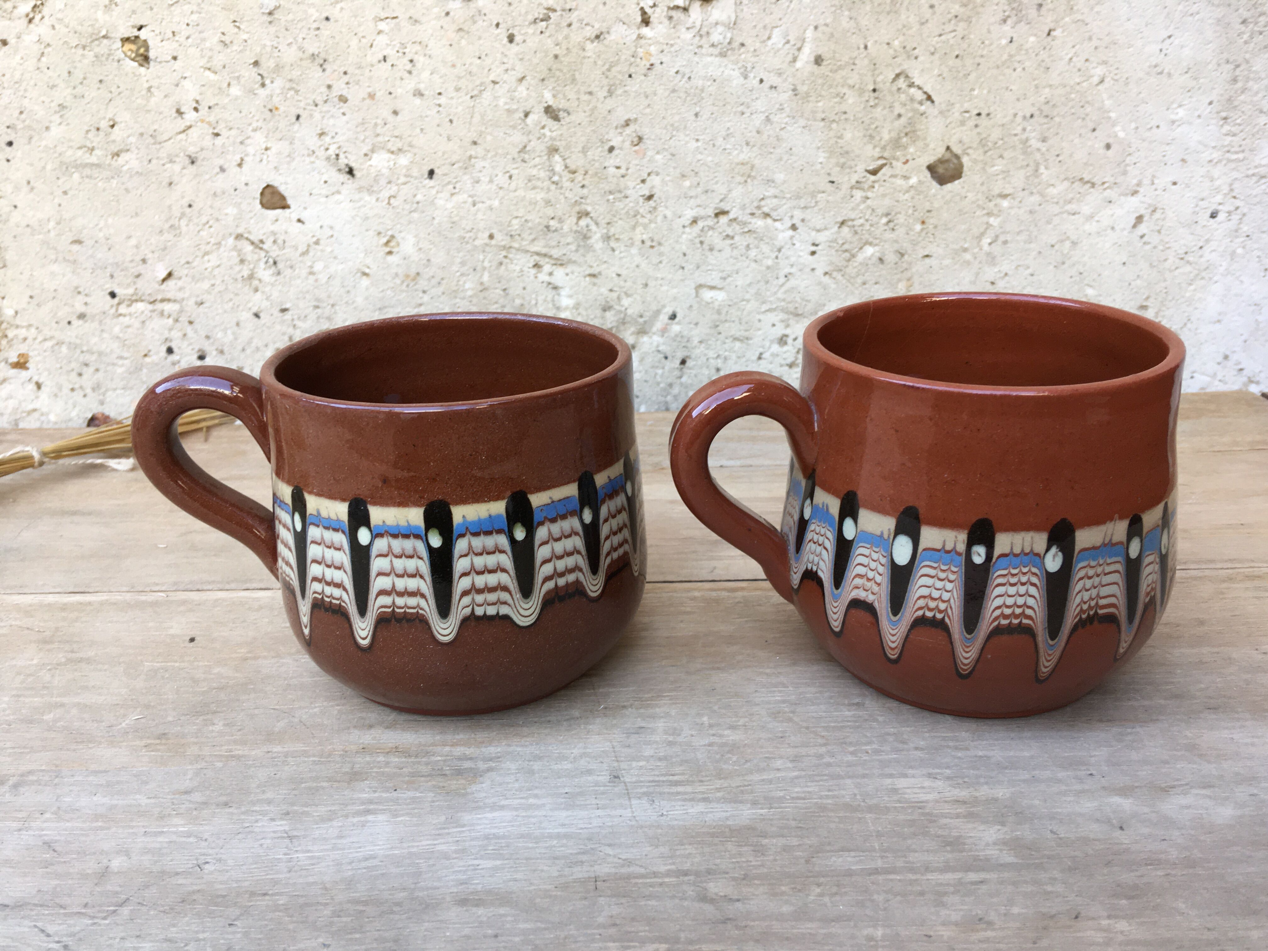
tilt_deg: -20.9
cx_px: 634
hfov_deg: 61.7
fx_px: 1062
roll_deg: +2.9
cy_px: 476
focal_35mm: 29
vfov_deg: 48.2
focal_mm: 4.15
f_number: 2.2
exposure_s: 1/100
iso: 40
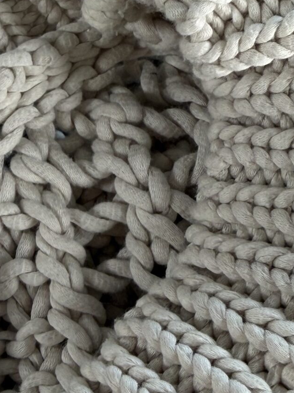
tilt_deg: -72.8
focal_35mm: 73
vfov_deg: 26.6
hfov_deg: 18.3
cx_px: -122
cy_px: 240
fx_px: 827
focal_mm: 2.22
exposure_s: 1/121
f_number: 2.2
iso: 64
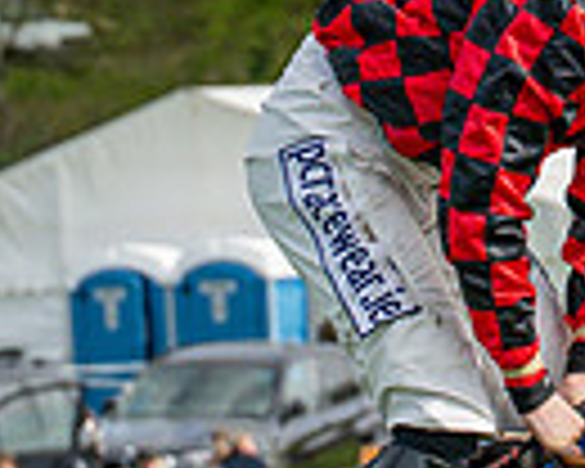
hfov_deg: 3.4
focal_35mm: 570
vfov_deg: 2.7
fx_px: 9869
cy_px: 775
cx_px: 539
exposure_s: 1/2000
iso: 200
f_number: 4
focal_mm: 70
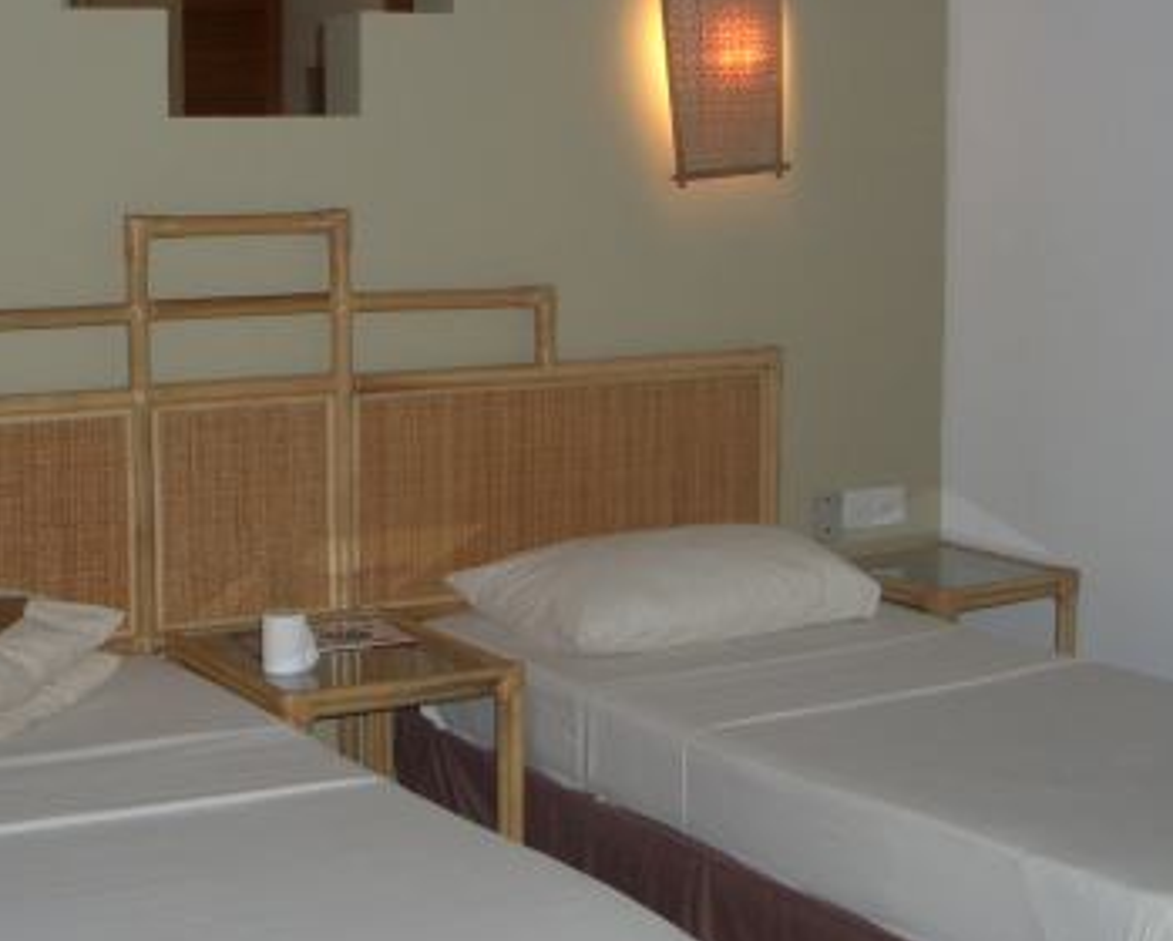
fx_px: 2051
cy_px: 417
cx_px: 454
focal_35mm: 59
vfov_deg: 25.8
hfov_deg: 31.8
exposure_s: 1/60
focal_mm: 7.1
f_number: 2.8
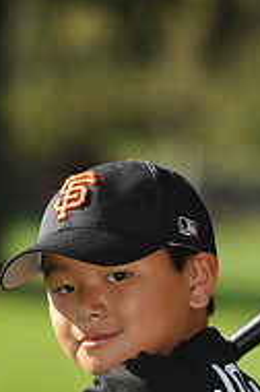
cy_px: 512
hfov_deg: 2.9
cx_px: 142
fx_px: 5153
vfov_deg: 4.3
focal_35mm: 474
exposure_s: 1/1250
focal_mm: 155
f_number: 4
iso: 200
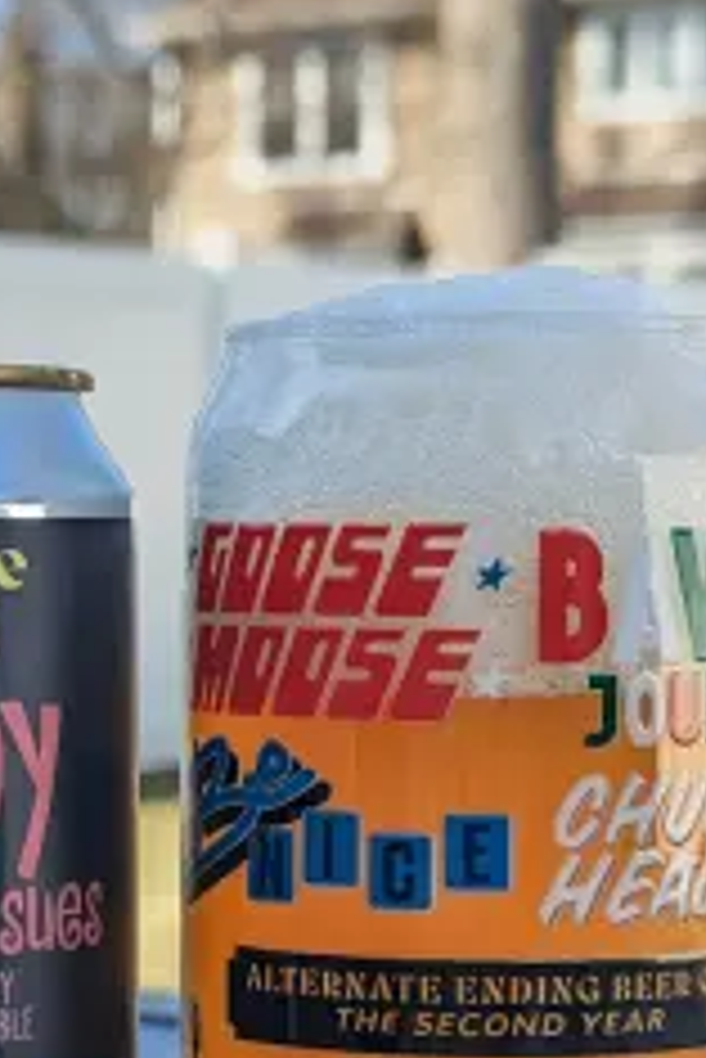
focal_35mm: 85
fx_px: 2497
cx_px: 193
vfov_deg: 23.6
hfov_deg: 16.0
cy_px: 842
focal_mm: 6.81
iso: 51
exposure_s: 1/546
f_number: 1.85
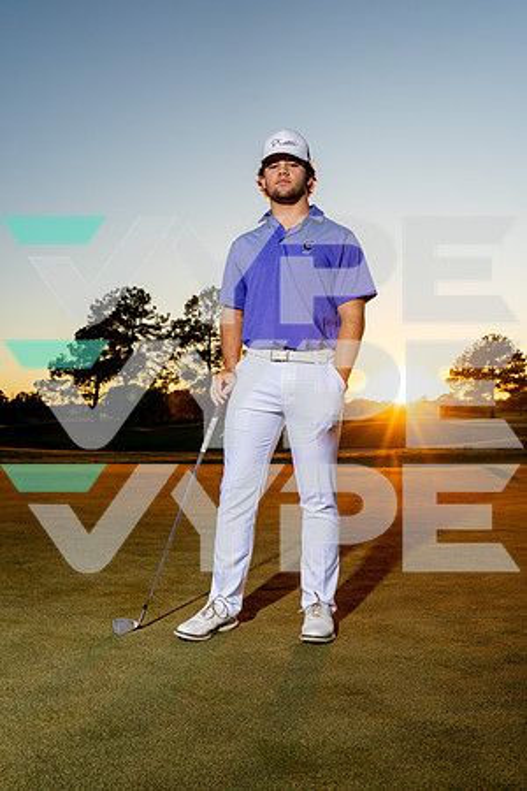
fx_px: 703
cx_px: 264
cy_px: 396
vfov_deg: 58.7
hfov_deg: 41.1
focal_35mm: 32
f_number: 7.1
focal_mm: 32
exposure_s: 1/250
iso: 160
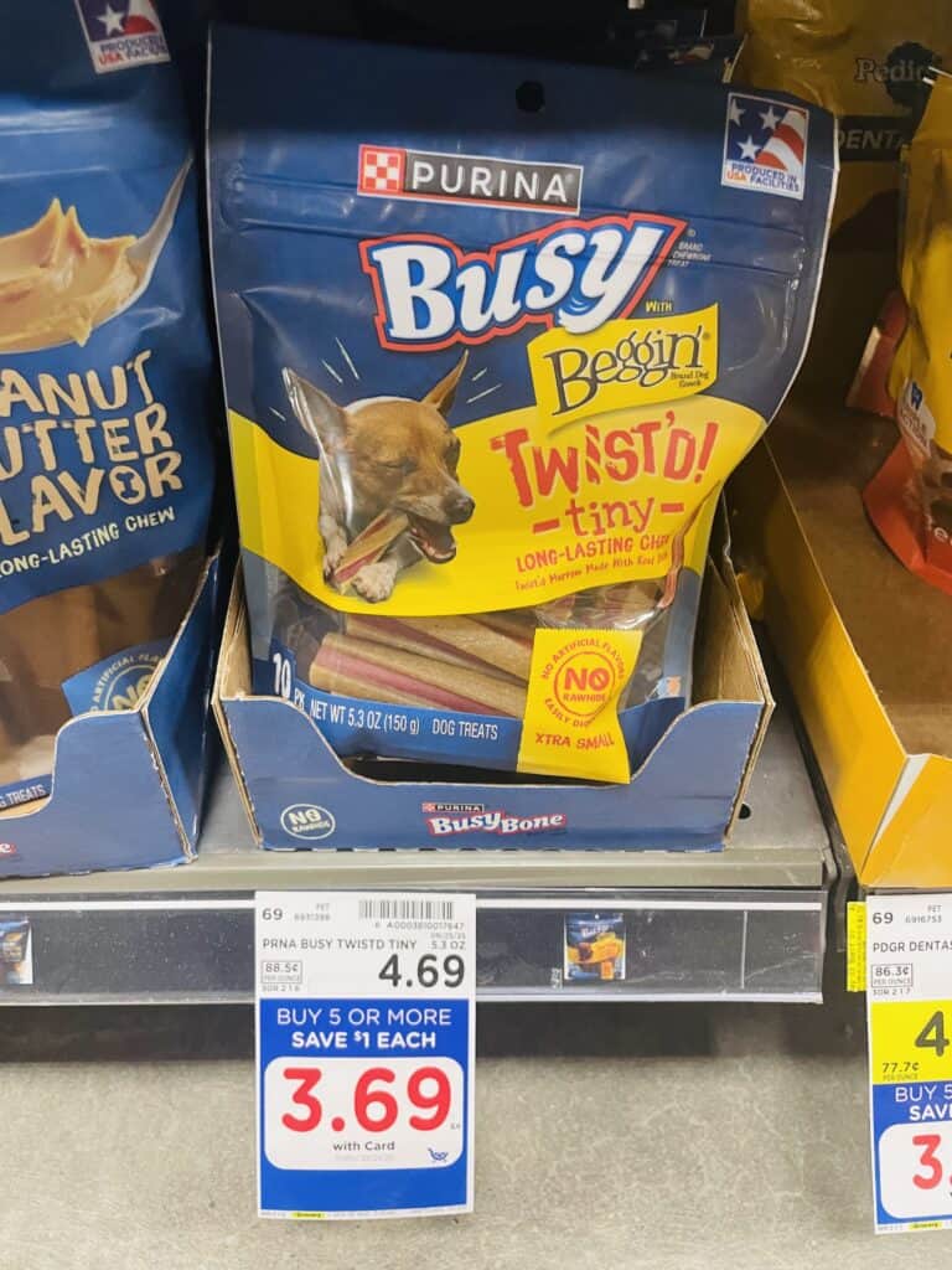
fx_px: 953
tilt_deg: -43.4
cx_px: 476
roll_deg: +1.8
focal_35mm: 26
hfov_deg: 53.1
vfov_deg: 67.3
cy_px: 635
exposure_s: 1/60
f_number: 1.6
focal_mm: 4.2
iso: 320
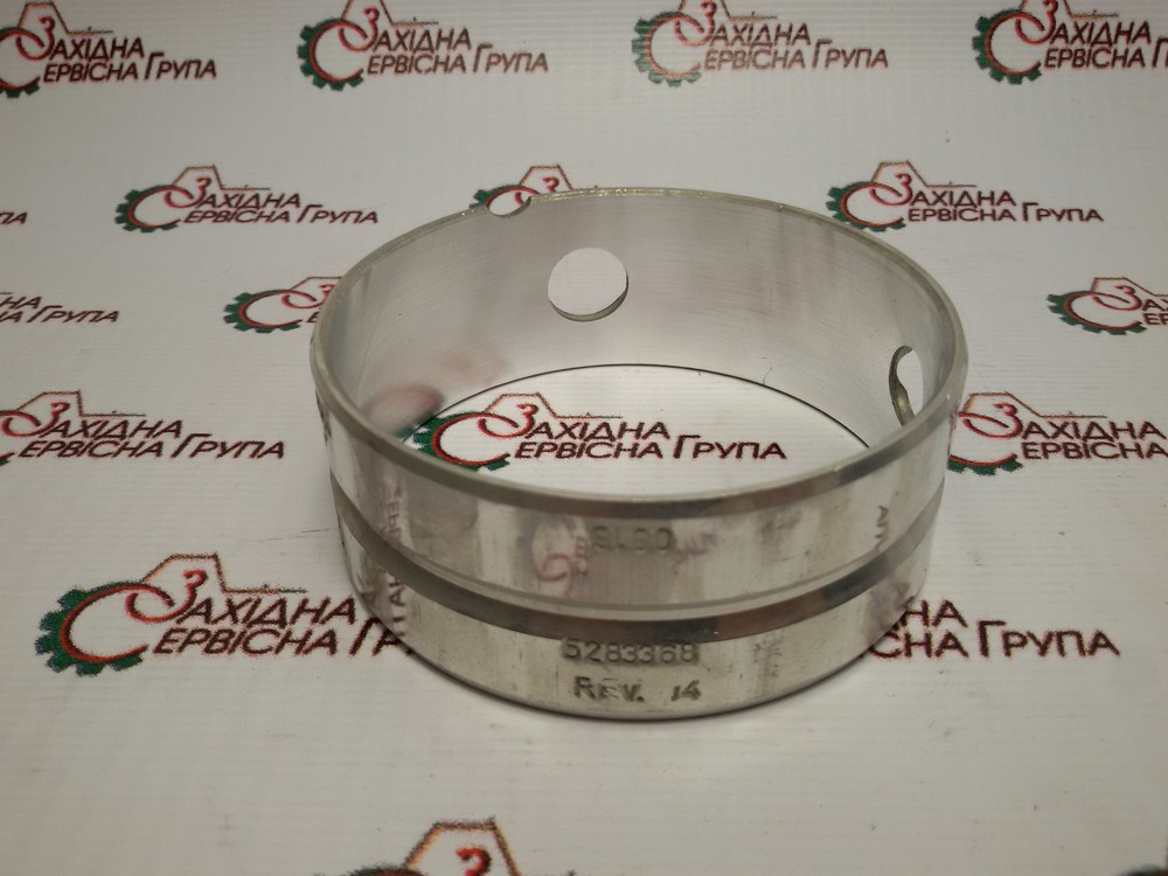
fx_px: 1046
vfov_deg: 45.4
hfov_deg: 58.4
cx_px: 584
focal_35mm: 31
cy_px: 438
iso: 40
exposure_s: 1/124
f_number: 2.4
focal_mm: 2.93
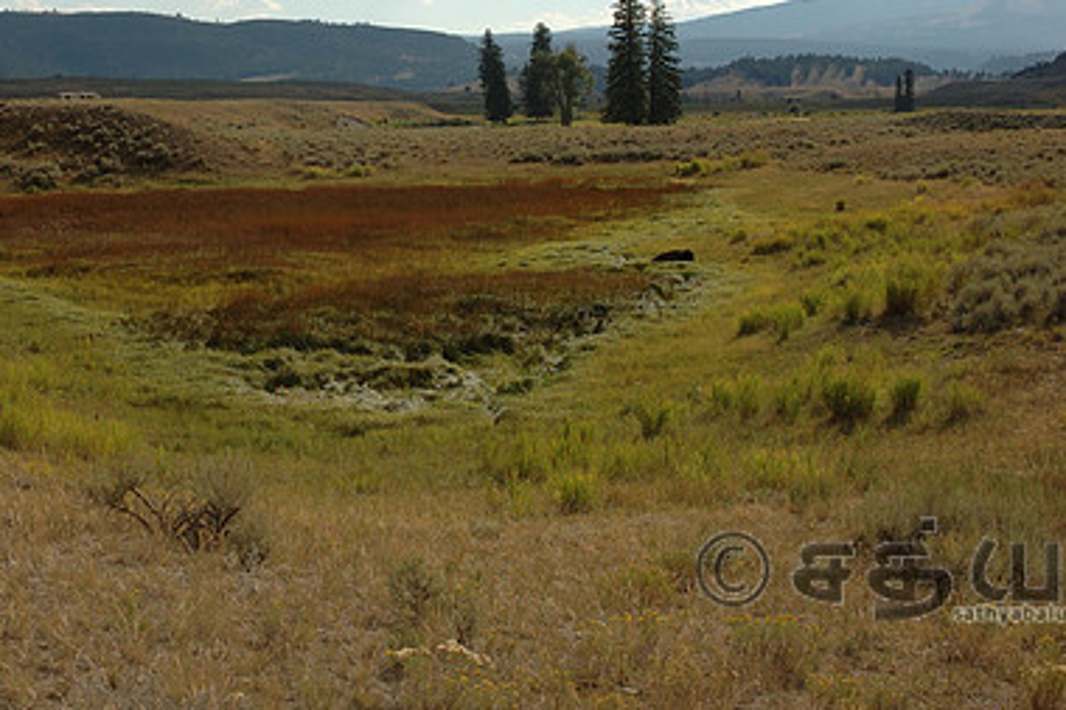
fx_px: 1828
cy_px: 182
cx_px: 404
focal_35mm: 62
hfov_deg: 32.4
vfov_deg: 21.8
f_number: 9
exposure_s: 1/500
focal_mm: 27
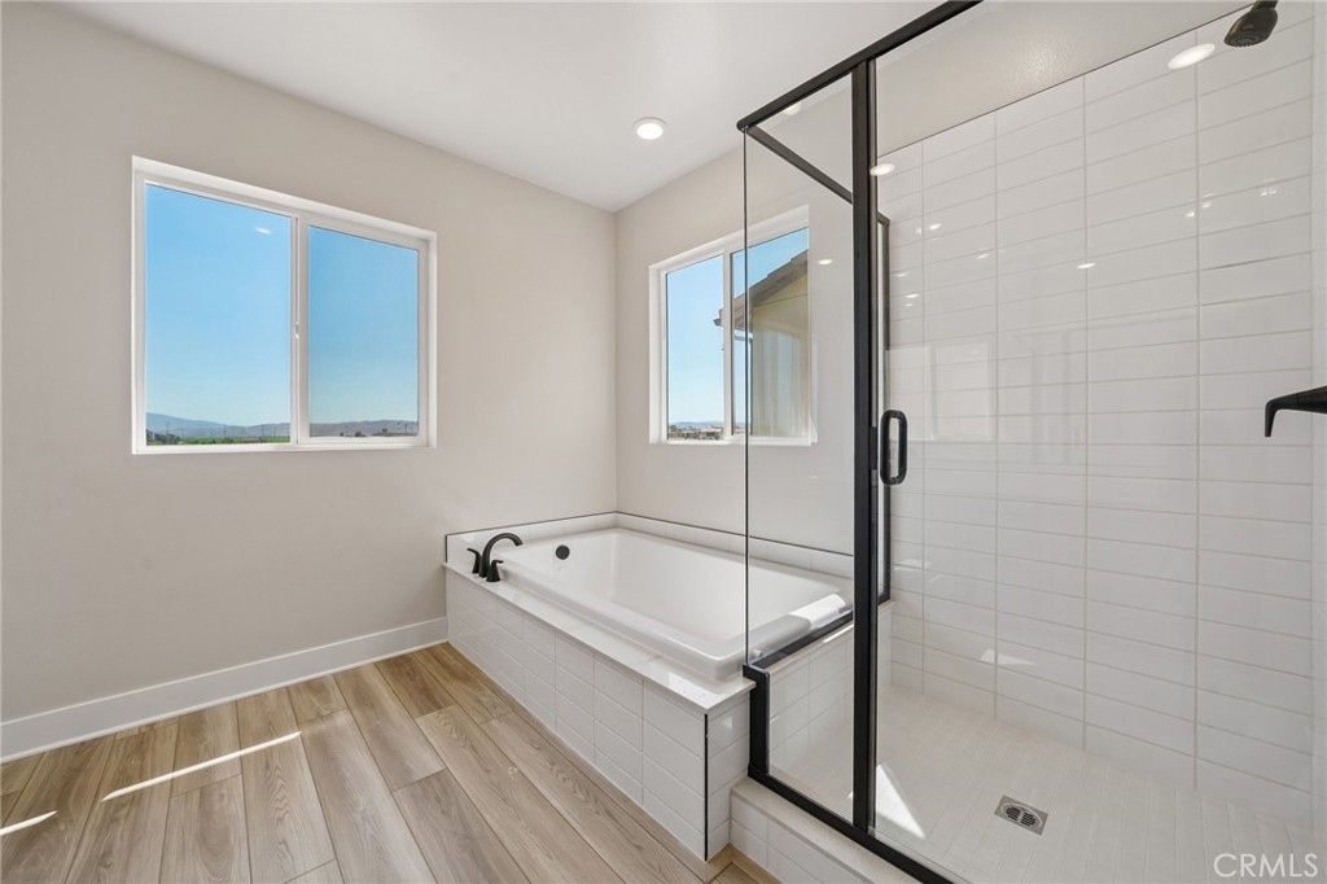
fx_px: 479
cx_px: 664
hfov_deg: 108.3
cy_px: 442
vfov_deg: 85.4
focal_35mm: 13
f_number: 8
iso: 100
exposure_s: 1/60
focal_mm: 13
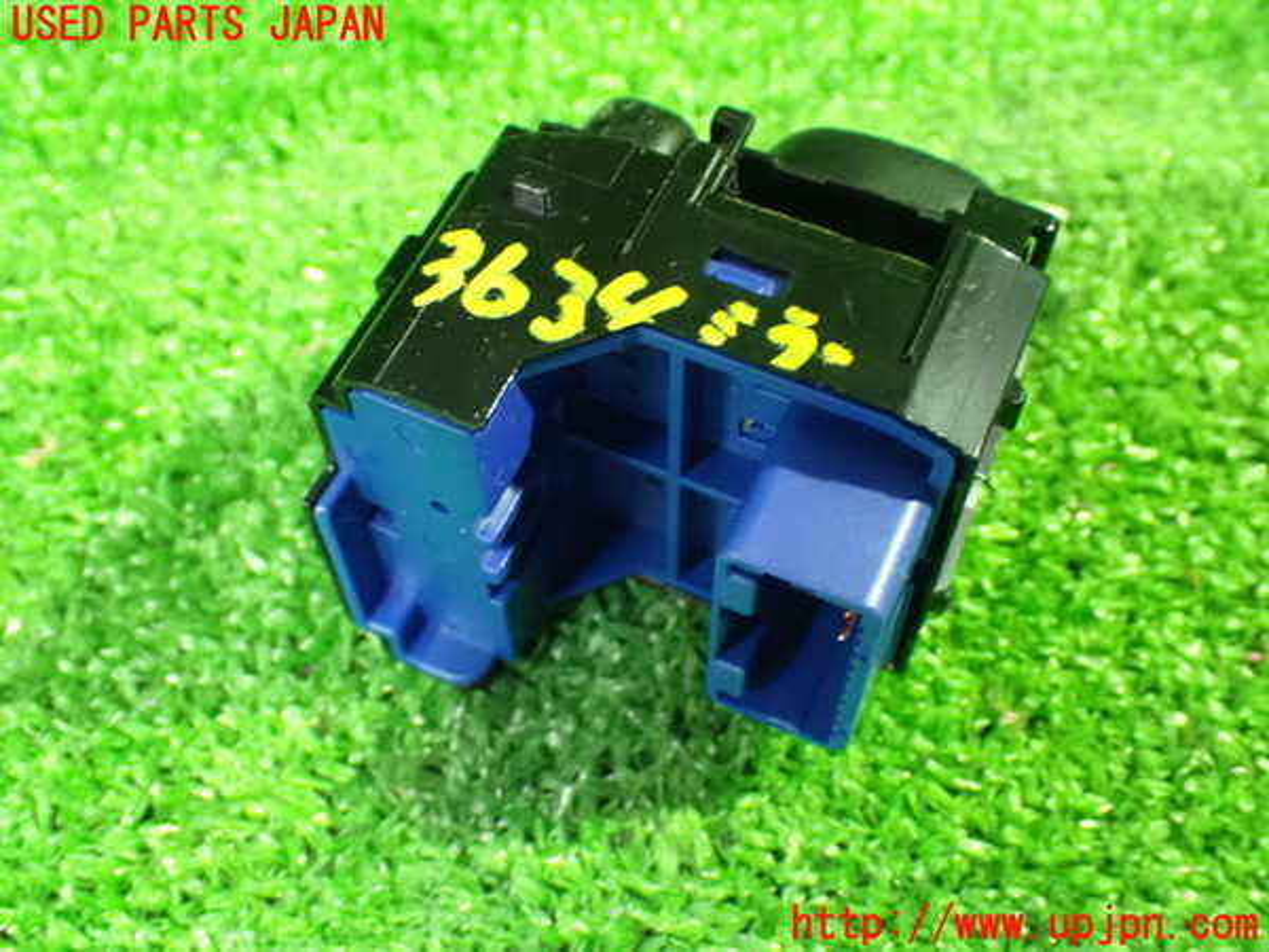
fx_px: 1503
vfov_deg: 35.1
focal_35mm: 41
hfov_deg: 45.8
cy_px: 476
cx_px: 634
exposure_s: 1/20
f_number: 2.8
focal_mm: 7.31
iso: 1600
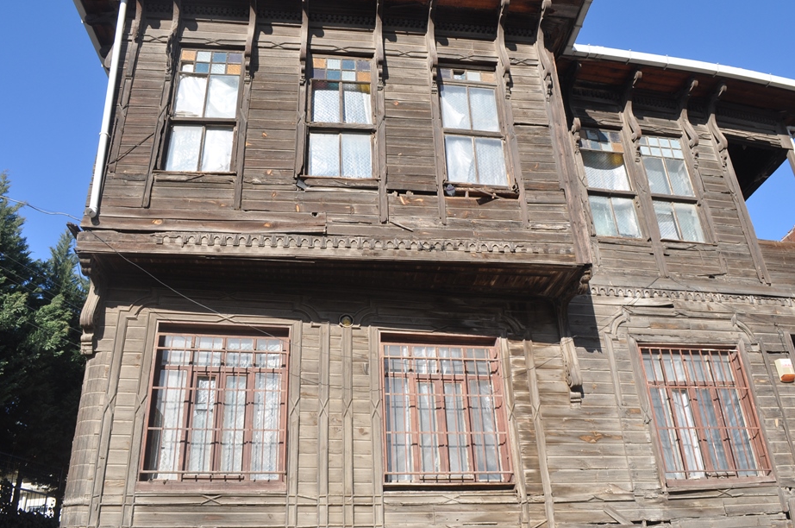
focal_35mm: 30
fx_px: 662
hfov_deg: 62.0
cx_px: 419
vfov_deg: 43.5
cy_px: 280
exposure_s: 1/320
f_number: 9
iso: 320
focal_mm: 18
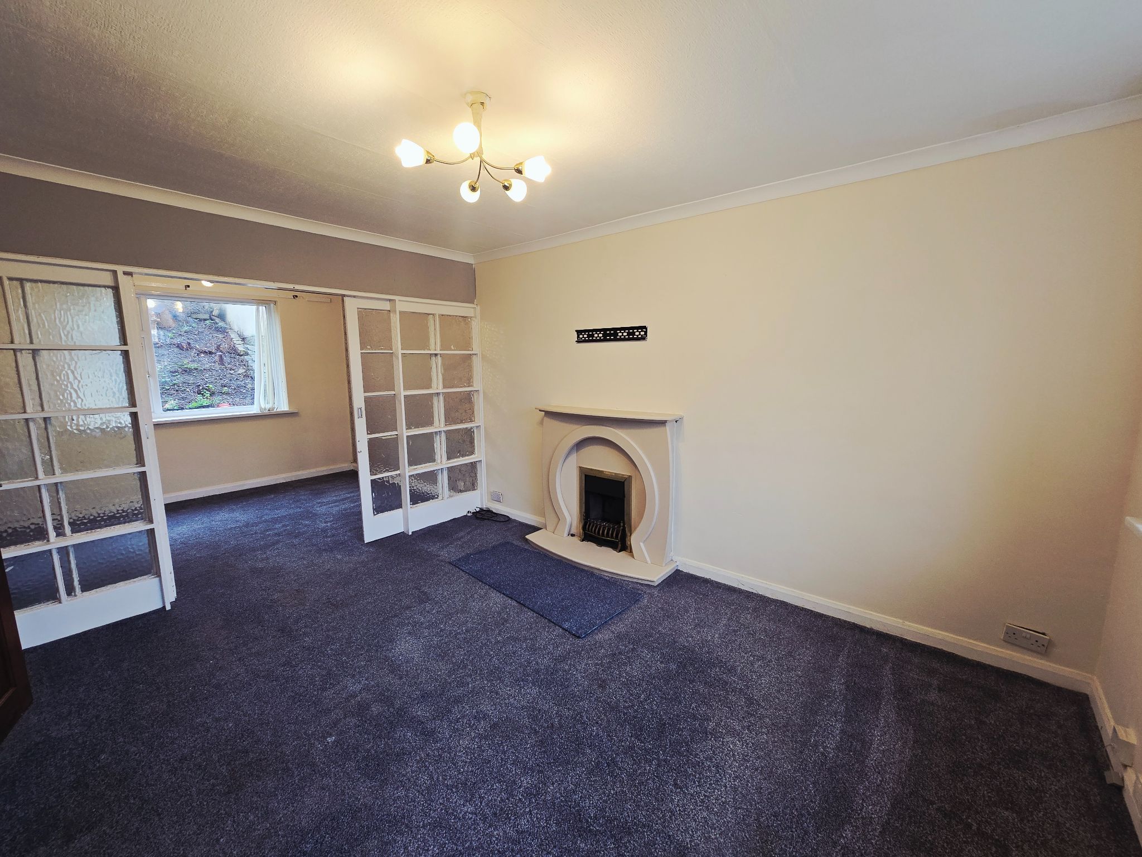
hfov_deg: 106.2
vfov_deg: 89.9
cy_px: 428
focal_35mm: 13
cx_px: 571
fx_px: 429
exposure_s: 1/50
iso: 100
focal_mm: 2.2
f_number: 2.2
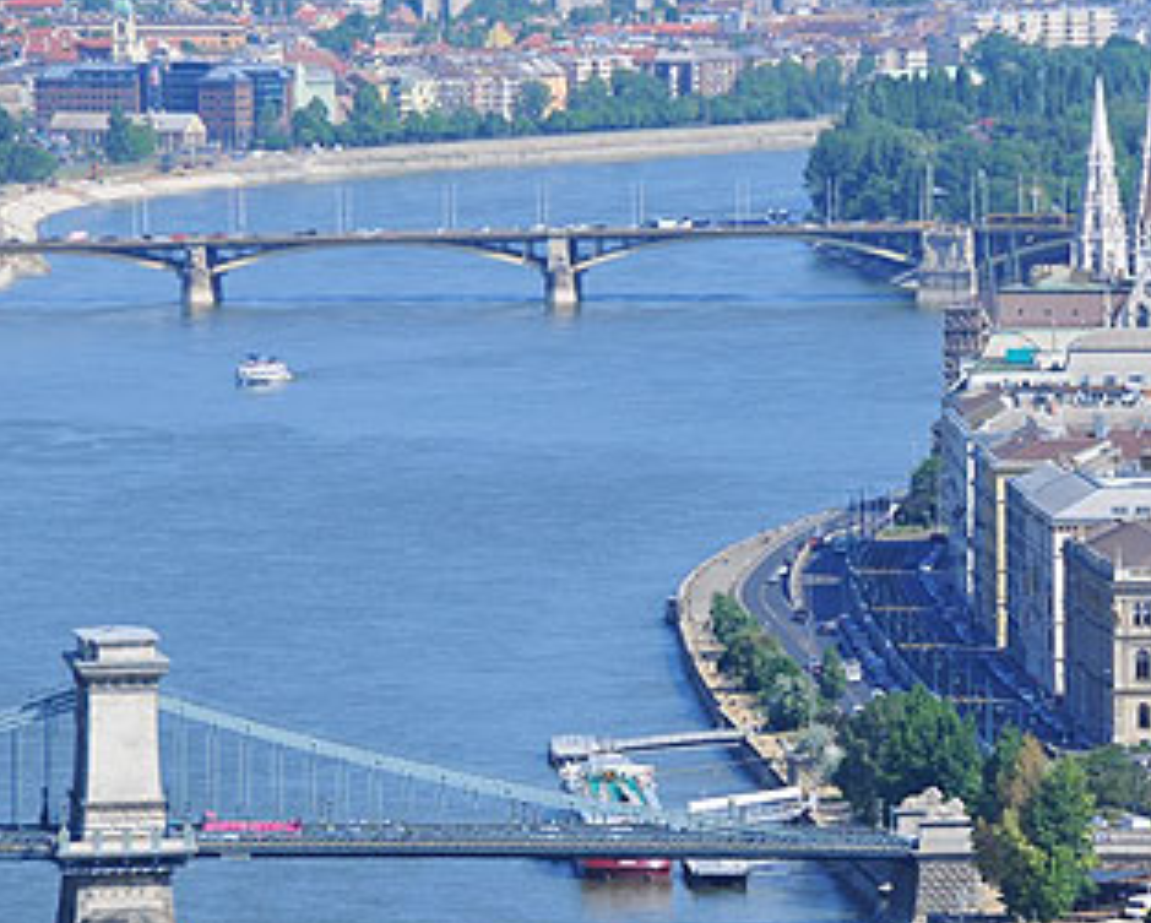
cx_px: 732
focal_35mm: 404
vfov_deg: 3.8
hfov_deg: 4.8
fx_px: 13775
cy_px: 439
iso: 200
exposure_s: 1/350
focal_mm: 200
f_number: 9.5
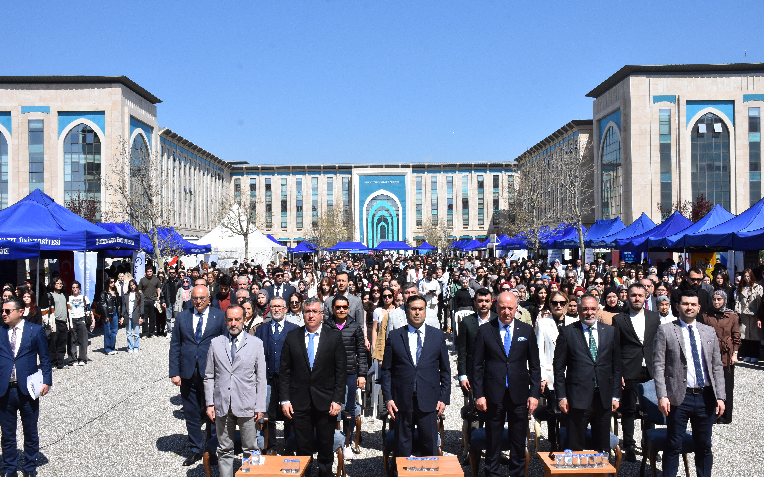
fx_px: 770
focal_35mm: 37
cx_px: 385
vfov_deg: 34.4
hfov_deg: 52.7
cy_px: 234
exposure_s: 1/800
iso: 1000
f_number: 14
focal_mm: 24
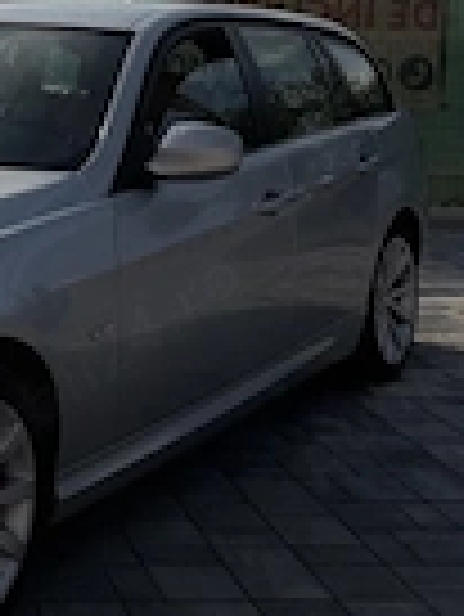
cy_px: 72
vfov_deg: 26.9
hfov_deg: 19.2
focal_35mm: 70
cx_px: -167
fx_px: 1249
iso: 100
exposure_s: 1/22727
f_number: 1.78
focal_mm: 6.76
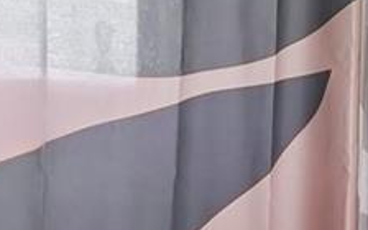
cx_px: 424
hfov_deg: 15.8
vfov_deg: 10.2
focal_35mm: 128
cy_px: 174
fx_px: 1280
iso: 400
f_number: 8
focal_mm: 17.5
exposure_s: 1/25
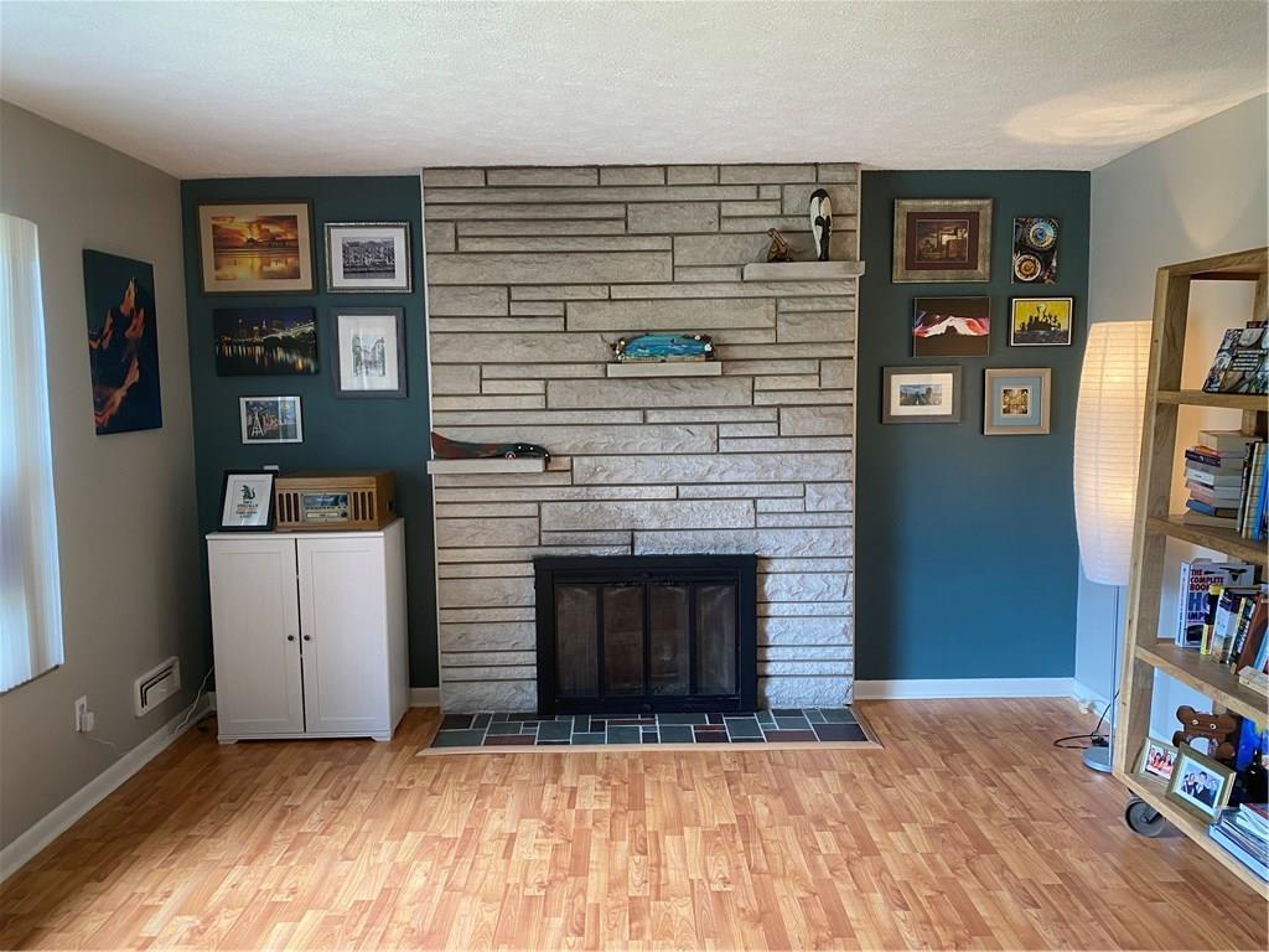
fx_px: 953
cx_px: 634
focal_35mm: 26
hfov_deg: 67.3
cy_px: 476
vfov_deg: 53.1
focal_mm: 4.25
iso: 100
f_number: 1.8
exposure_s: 1/60
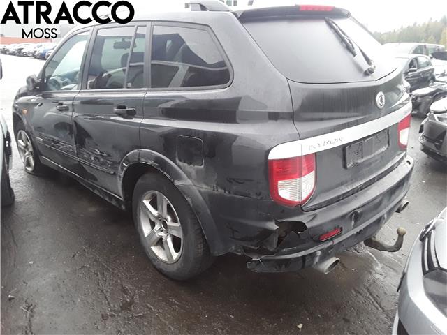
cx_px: 224
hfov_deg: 63.4
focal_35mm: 28
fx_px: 362
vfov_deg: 49.7
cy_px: 168
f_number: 1.9
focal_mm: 2.91
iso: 160
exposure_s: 1/50
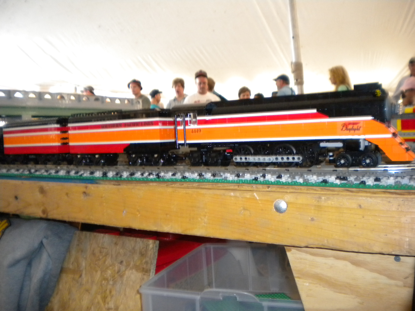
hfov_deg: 52.6
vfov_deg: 40.7
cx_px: 208
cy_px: 156
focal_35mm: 35
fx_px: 420
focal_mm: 6.3
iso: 400
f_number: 3.1
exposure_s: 1/30
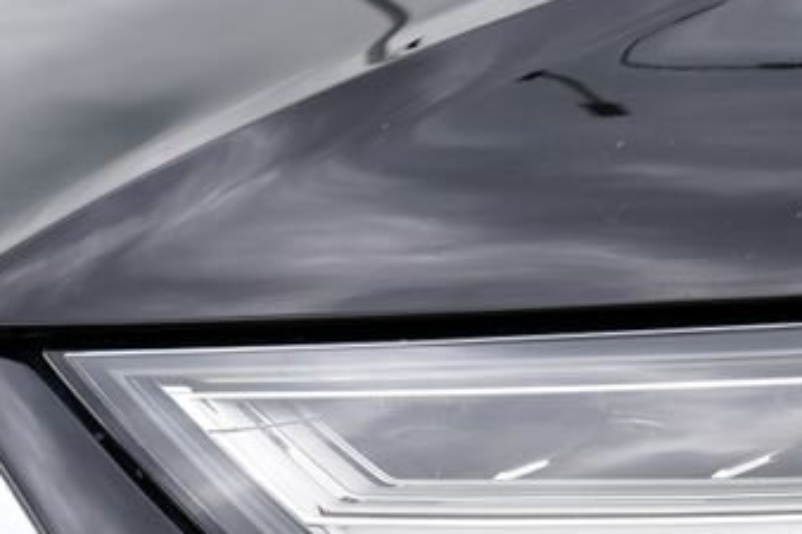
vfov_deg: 13.2
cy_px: 481
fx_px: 2293
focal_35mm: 103
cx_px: 674
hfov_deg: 19.6
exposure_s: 1/100
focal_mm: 34
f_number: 4.5
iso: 100
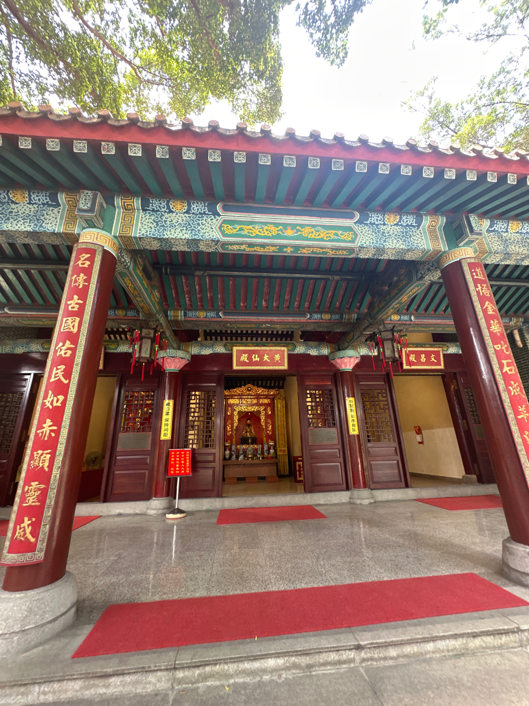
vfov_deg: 102.1
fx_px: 285
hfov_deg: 85.7
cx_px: 264
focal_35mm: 14
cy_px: 353
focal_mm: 2.22
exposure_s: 1/100
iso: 200
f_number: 2.2
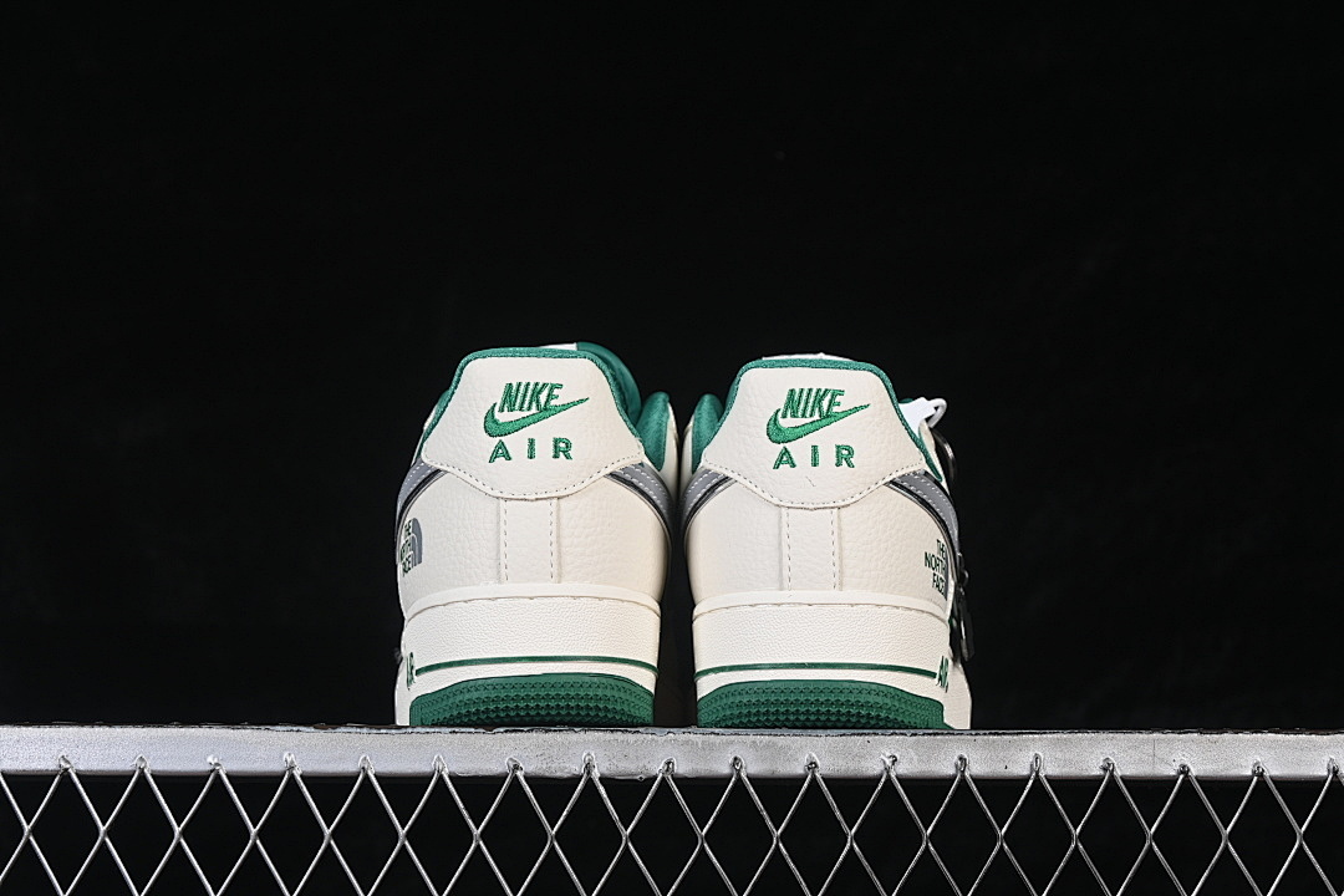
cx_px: 672
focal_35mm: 75
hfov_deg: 27.0
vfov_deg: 18.2
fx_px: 2800
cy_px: 448
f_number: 8
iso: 160
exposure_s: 1/80
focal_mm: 50
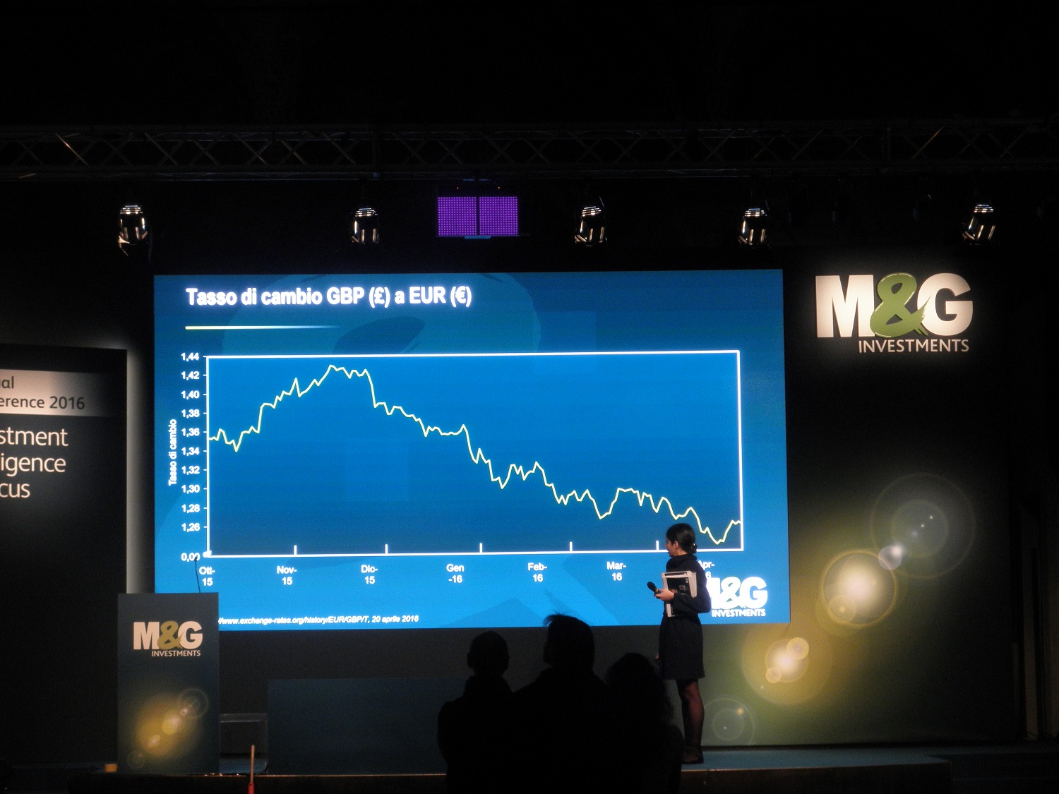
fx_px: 2815
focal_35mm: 92
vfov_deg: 16.1
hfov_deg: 21.3
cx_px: 530
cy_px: 397
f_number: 4.2
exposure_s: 1/30
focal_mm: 16.3
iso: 200
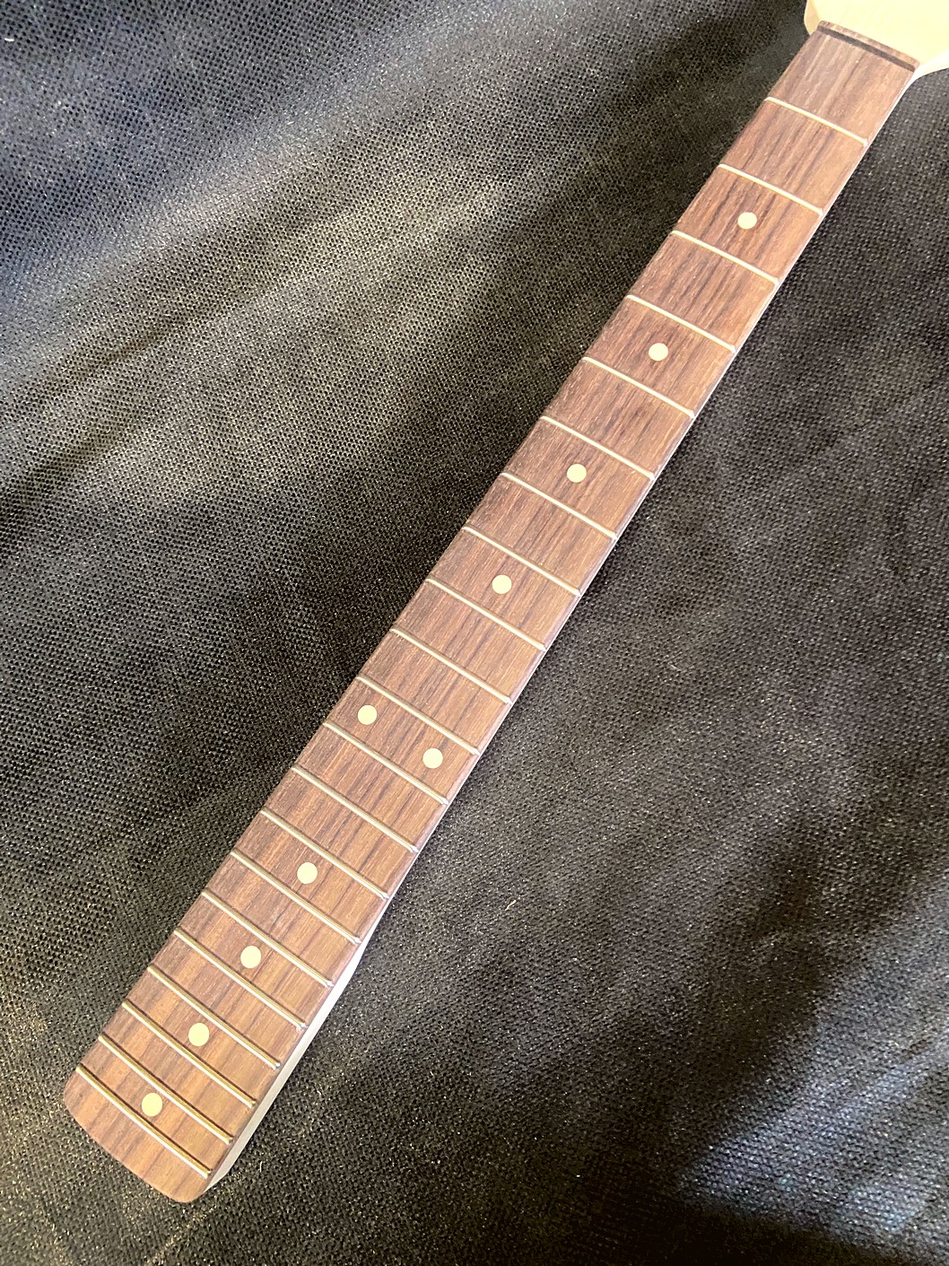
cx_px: 474
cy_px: 633
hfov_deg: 53.1
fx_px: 951
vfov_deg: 67.3
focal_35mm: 26
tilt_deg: -74.3
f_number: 1.8
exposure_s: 1/30
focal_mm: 4.25
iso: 640
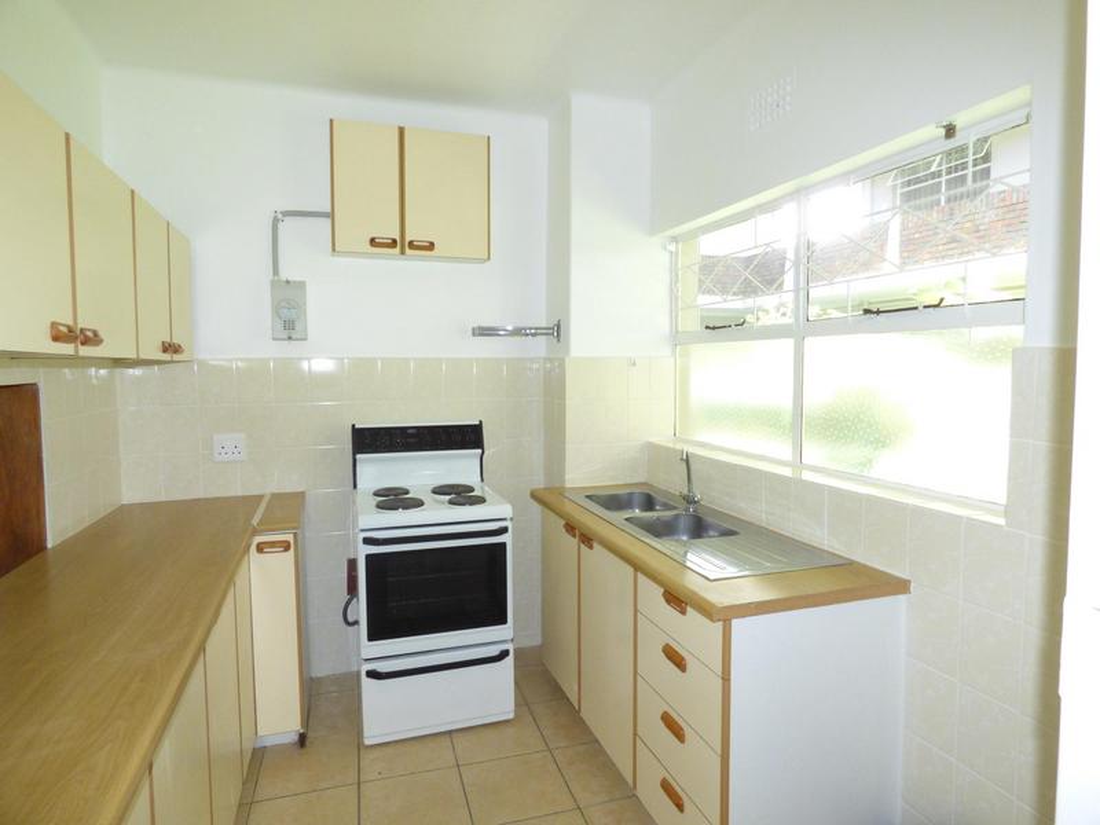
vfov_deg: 66.0
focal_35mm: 20
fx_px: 636
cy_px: 412
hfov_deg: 81.7
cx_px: 550
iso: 400
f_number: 4.5
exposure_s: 1/60
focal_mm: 3.58
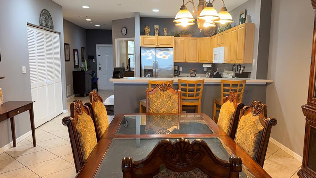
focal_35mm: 30
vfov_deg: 38.9
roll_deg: -0.8
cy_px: 96
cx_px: 173
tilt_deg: -8.1
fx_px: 251
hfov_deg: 64.2
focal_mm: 6.76
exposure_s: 1/29
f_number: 1.78
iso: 64
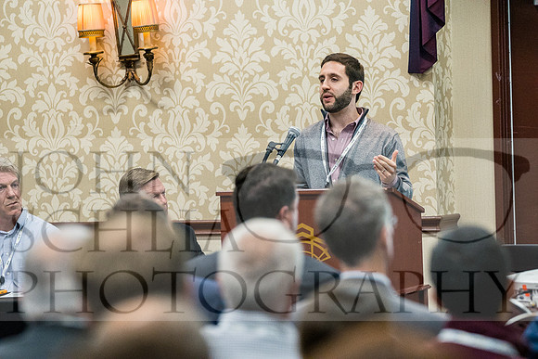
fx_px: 3378
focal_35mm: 226
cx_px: 269
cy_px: 180
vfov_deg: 6.1
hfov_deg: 9.1
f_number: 3.5
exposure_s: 1/160
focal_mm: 151
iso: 3200
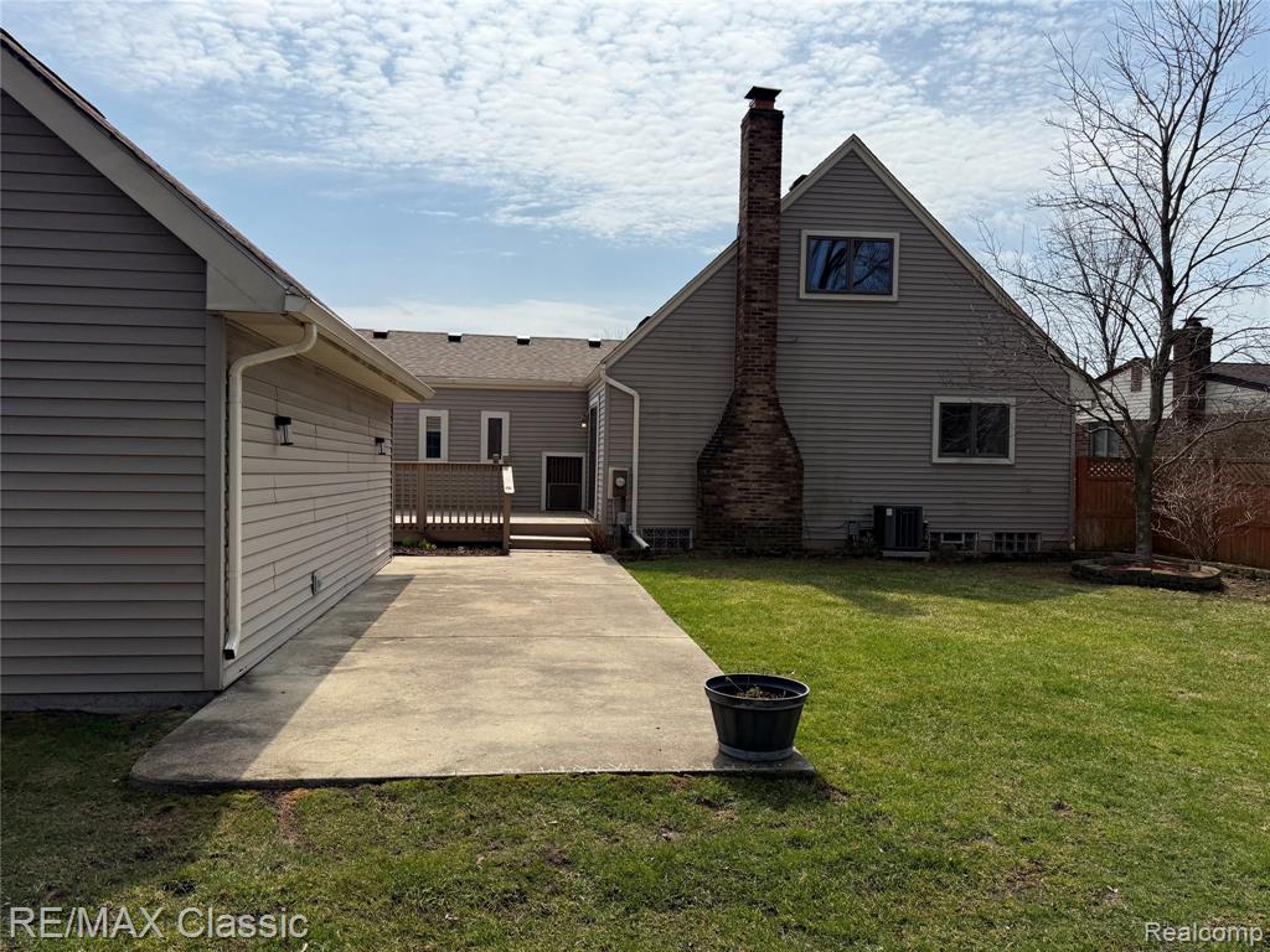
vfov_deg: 56.8
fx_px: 881
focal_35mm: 24
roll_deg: -0.1
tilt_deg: +0.0
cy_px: 476
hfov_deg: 71.6
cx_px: 635
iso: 80
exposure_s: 1/9091
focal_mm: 6.76
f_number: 1.78
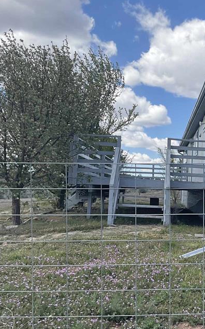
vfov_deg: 40.3
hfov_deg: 24.9
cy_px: 181
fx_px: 448
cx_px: 191
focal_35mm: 50
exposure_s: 1/1035
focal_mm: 3
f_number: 1.8
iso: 16
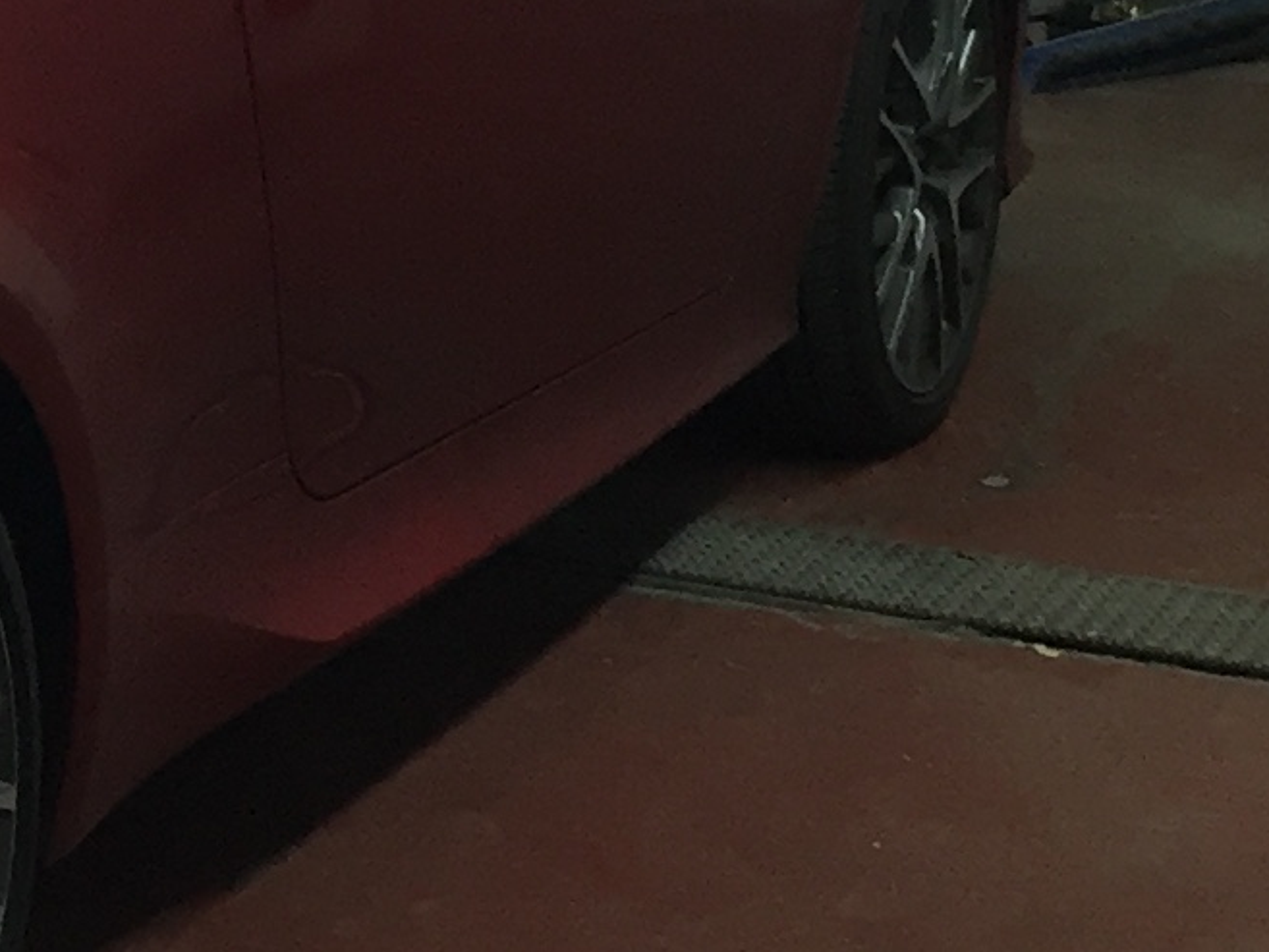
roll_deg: -0.9
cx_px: -236
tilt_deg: -4.7
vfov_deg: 9.9
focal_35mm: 144
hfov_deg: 13.4
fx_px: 5280
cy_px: -545
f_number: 2.2
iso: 32
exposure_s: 1/40
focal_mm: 4.15
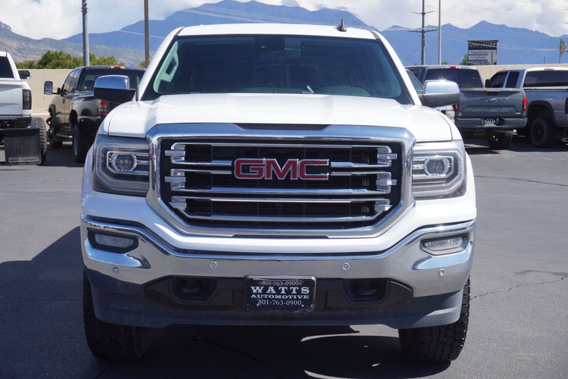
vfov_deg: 23.8
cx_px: 284
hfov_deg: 35.0
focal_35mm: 57
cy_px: 190
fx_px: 900
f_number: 9
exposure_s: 1/200
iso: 100
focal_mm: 38
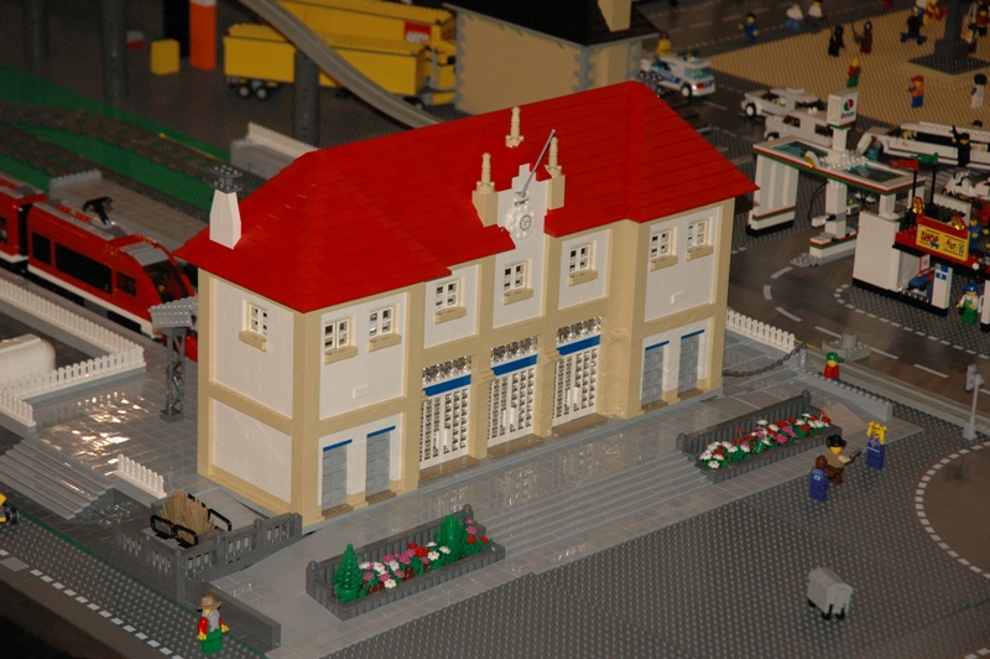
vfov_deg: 13.0
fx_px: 2885
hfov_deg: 19.5
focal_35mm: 105
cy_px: 330
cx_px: 495
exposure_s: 1/500
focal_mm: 70
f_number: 5.6
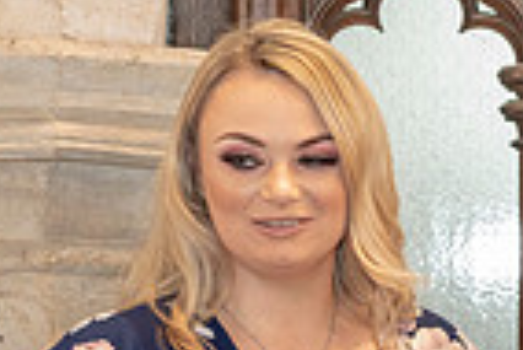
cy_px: 551
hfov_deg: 8.8
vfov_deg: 6.1
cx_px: 954
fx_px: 3257
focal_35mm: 224
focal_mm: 55
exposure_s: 1/160
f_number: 4
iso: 3200
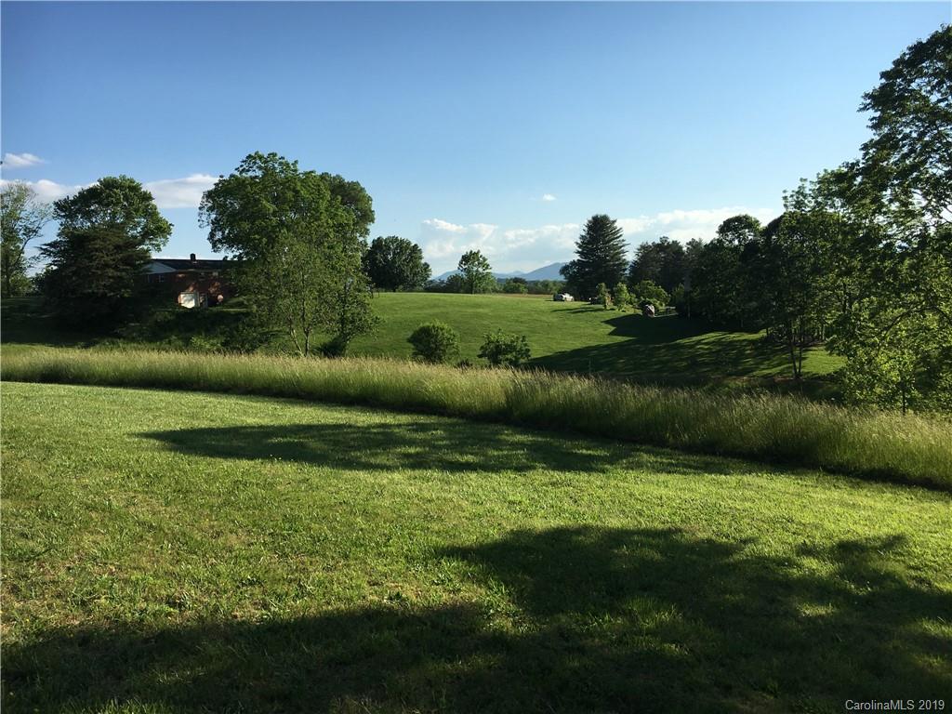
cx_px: 476
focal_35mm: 29
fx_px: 798
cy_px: 357
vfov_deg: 48.2
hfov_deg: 61.7
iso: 25
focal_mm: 4.15
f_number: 2.2
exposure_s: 1/1789
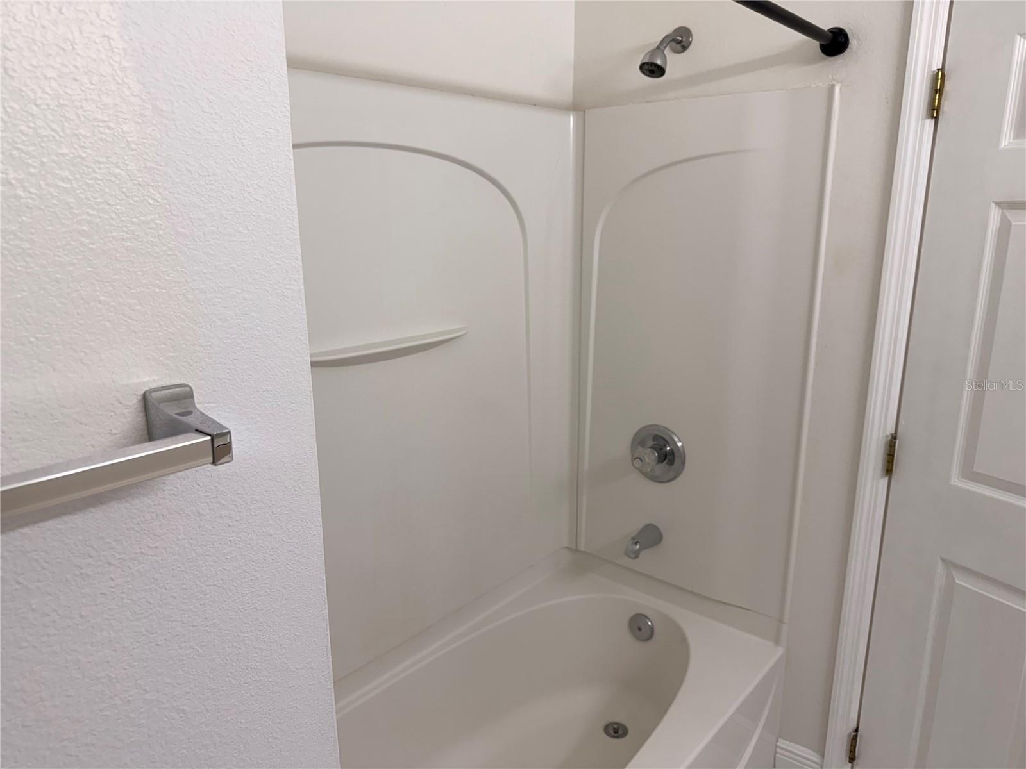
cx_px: 513
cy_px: 384
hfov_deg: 71.6
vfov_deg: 56.8
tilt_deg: -12.9
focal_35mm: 24
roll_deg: +0.7
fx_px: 711
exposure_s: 1/186
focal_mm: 6.76
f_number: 1.78
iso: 64
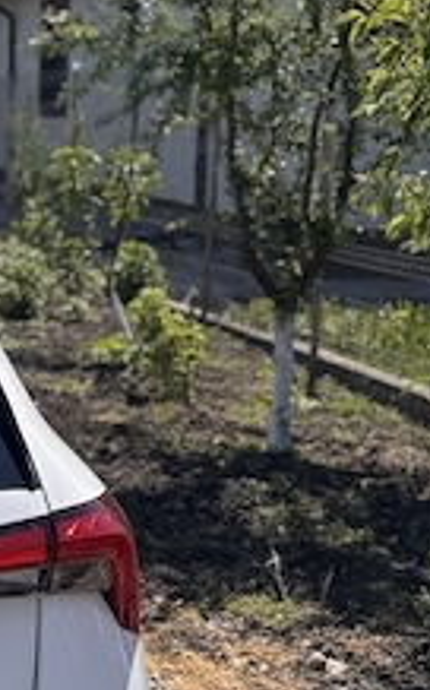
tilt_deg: -7.3
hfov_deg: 11.5
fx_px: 1896
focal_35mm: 101
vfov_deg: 20.6
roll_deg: +0.8
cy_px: 348
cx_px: -471
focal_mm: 5.96
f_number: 1.6
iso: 50
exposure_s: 1/4082
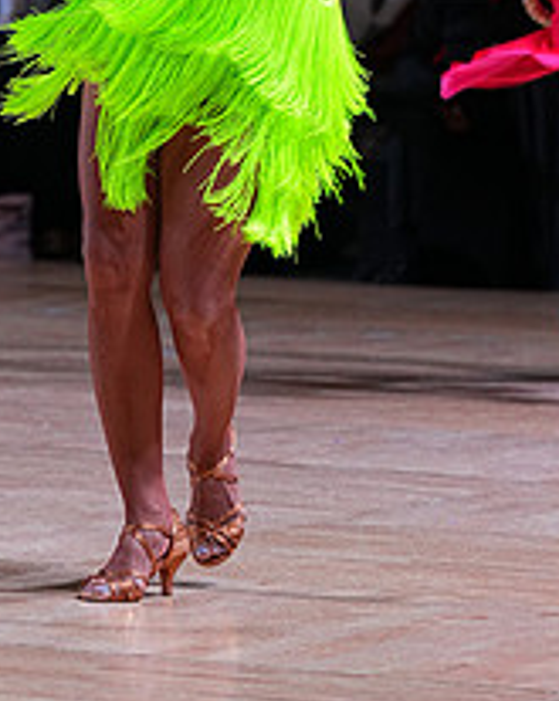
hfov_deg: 5.0
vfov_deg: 6.2
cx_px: 113
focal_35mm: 311
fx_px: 6446
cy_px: -119
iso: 1000
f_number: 4
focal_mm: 118
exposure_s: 1/400
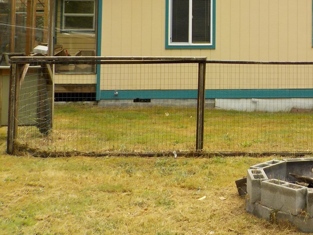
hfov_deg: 31.7
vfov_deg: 24.8
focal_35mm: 57
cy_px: 16
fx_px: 516
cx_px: 297
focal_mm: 4.1
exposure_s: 1/500
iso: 125
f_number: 3.3
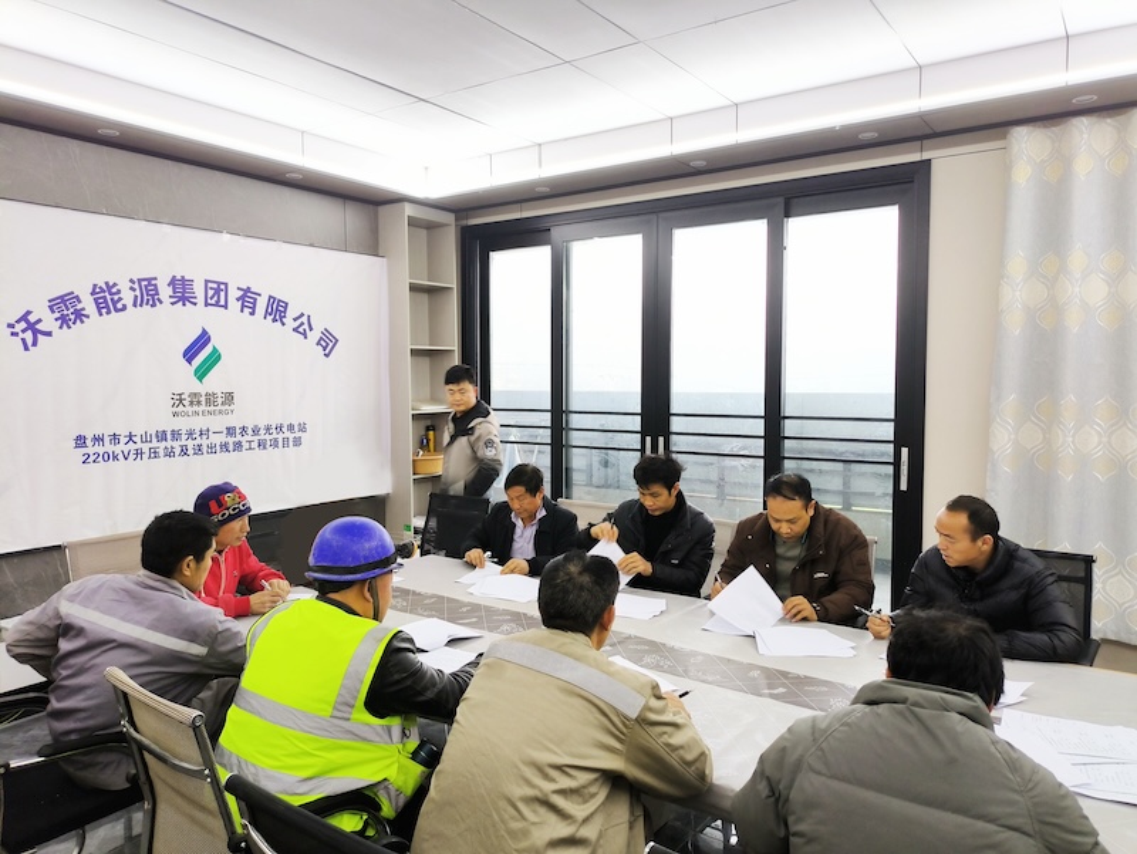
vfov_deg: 58.9
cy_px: 427
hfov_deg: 73.9
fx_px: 756
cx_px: 568
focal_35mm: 23
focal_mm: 4.69
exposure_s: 1/33.3
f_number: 1.79
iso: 396
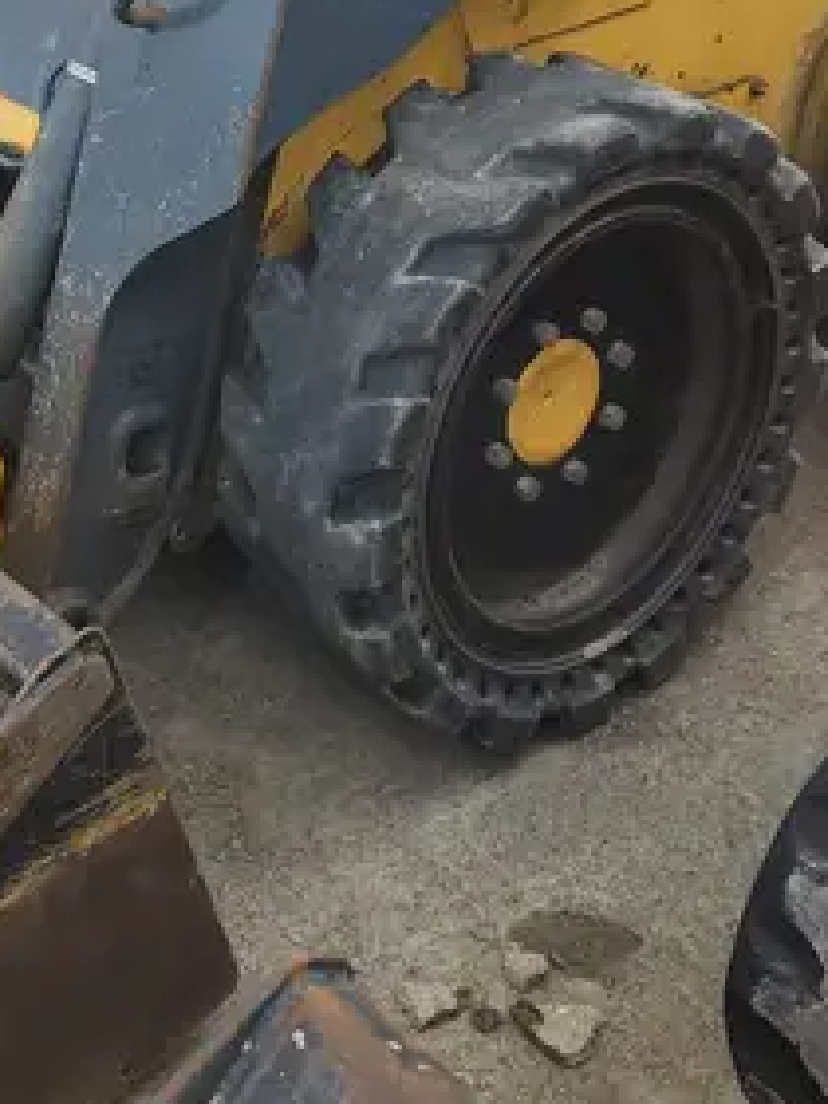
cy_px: -41
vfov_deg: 26.7
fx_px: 2169
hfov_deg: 21.2
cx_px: 114
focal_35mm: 68
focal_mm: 5.4
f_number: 1.8
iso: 40
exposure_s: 1/1920
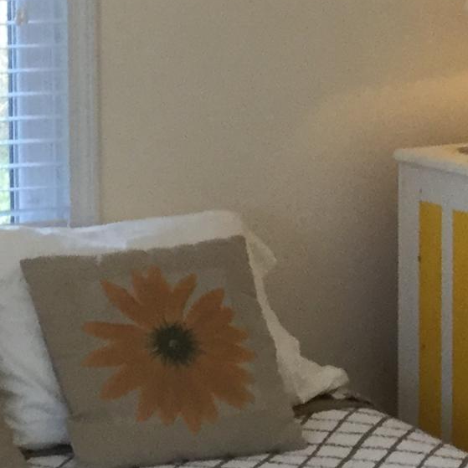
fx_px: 2248
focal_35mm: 147
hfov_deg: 11.9
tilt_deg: -7.1
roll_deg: +1.1
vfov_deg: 11.8
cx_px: 117
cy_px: 33
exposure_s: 1/30
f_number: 2.4
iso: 32
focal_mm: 3.3
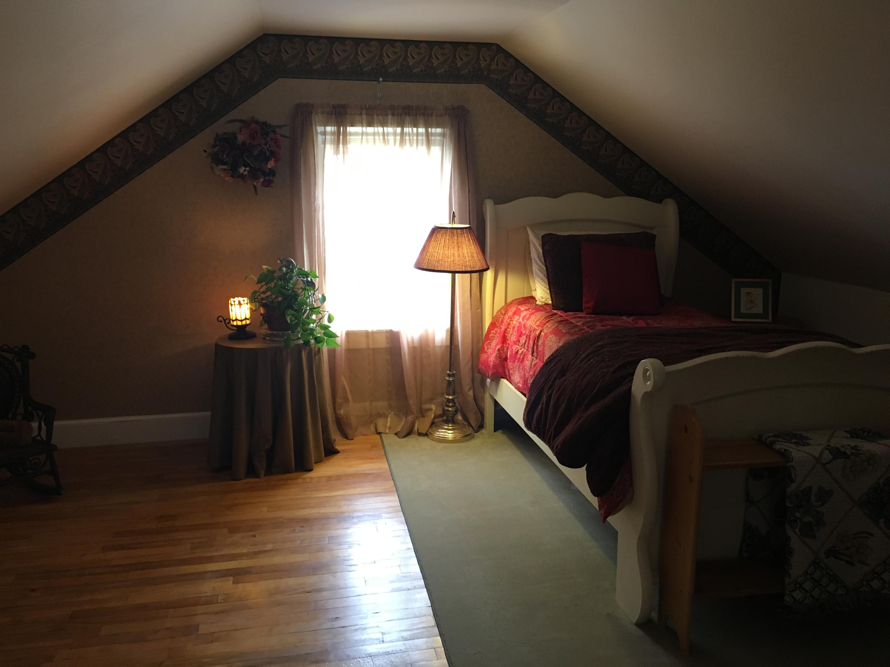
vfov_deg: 48.2
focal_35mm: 29
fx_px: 746
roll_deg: +0.1
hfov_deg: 61.7
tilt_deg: -11.8
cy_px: 334
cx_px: 445
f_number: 2.2
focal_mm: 4.15
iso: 100
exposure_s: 1/30
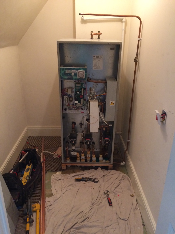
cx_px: 88
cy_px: 117
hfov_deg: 48.2
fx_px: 195
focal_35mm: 29
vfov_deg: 61.7
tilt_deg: -26.2
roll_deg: -1.6
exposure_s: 1/33
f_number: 2.2
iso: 250
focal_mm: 4.15
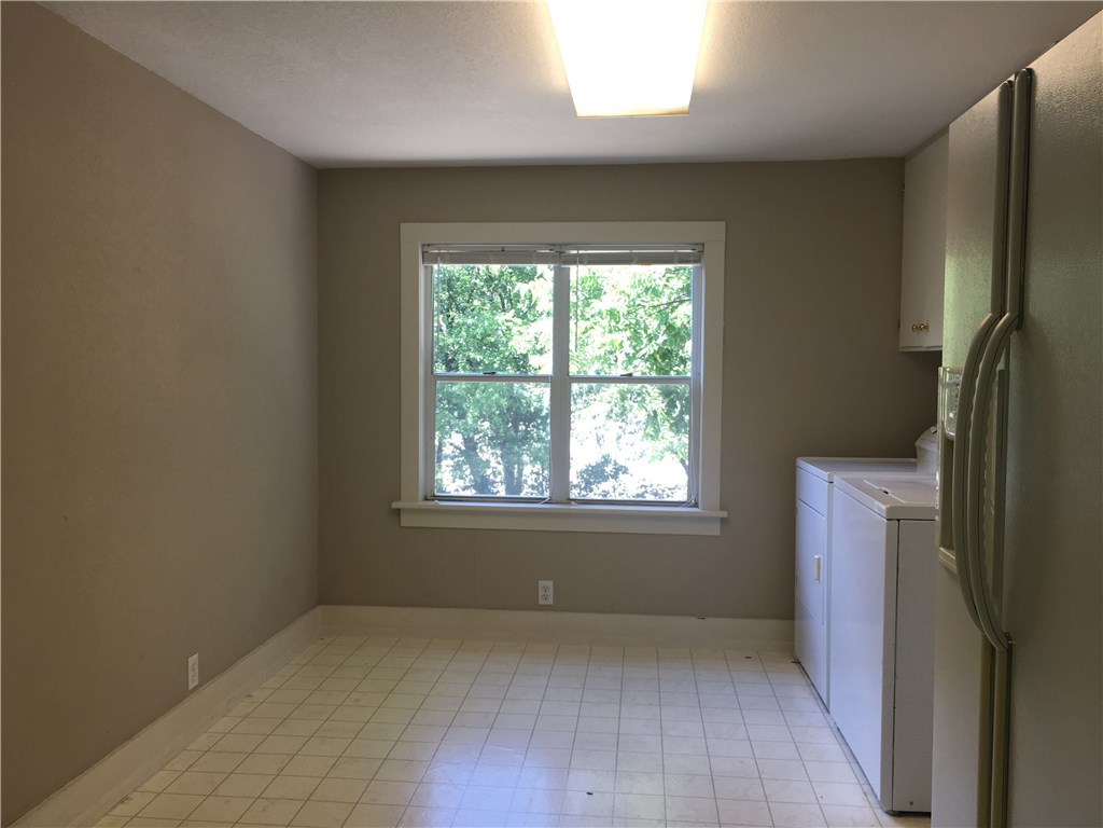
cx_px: 552
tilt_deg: -3.2
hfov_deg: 61.7
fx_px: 924
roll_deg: -0.6
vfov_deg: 48.2
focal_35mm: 29
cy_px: 414
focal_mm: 4.15
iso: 32
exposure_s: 1/60
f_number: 2.2
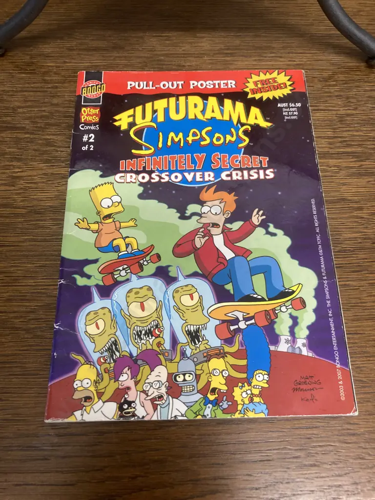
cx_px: 188
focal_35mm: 28
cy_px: 250
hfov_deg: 49.7
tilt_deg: -67.9
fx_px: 404
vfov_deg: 63.4
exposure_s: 1/50
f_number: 1.8
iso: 160
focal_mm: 3.99
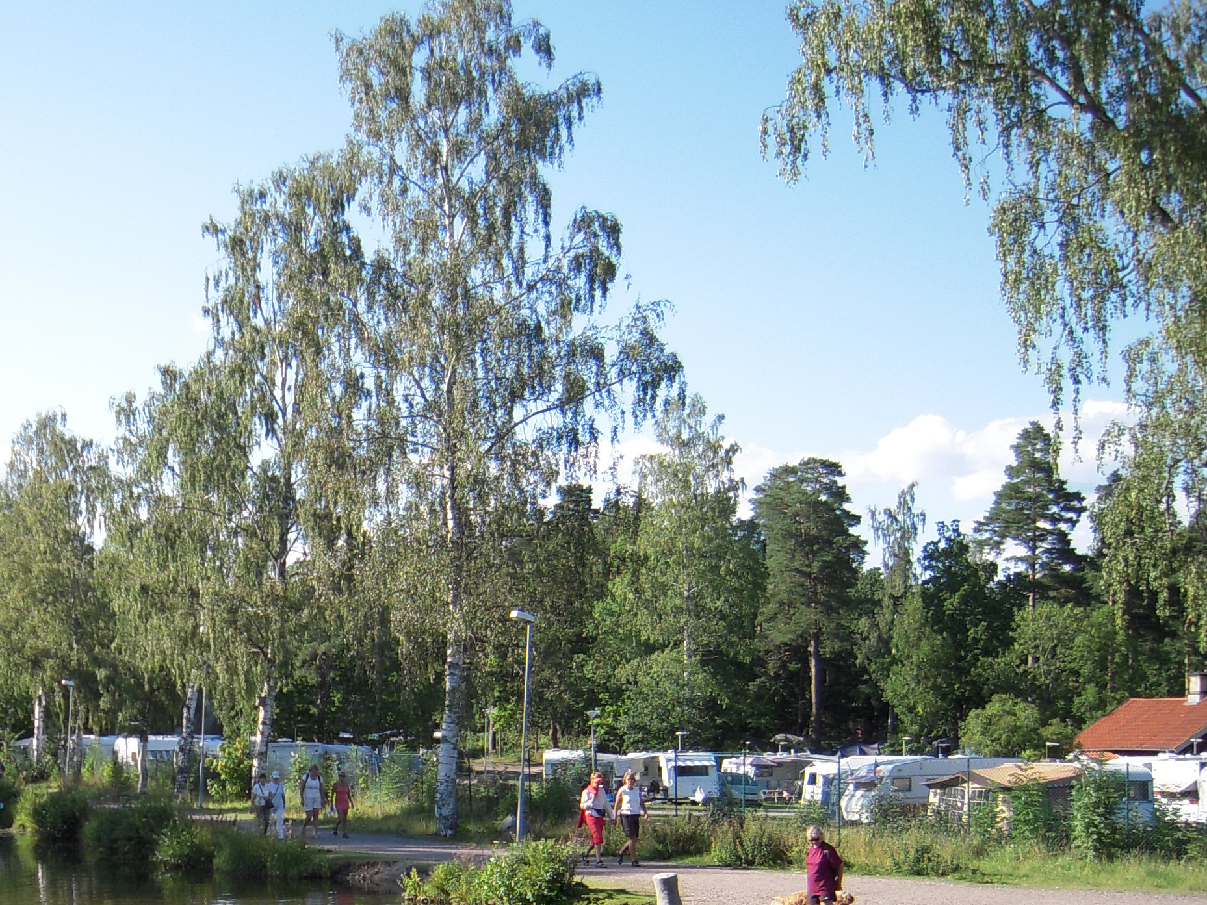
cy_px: 851
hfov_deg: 33.1
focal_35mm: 55
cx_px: 114
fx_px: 1918
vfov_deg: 25.6
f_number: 2.7
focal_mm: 5
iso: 100
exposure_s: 1/640
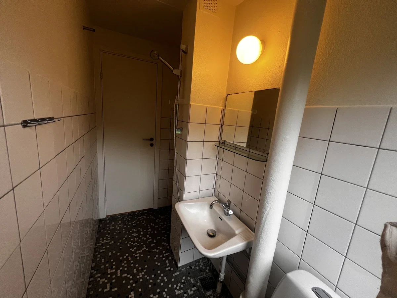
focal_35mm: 13
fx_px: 149
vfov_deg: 89.9
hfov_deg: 106.2
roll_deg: -4.9
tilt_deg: -11.0
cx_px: 198
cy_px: 149
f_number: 1.8
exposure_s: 1/99
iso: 125
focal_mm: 1.57
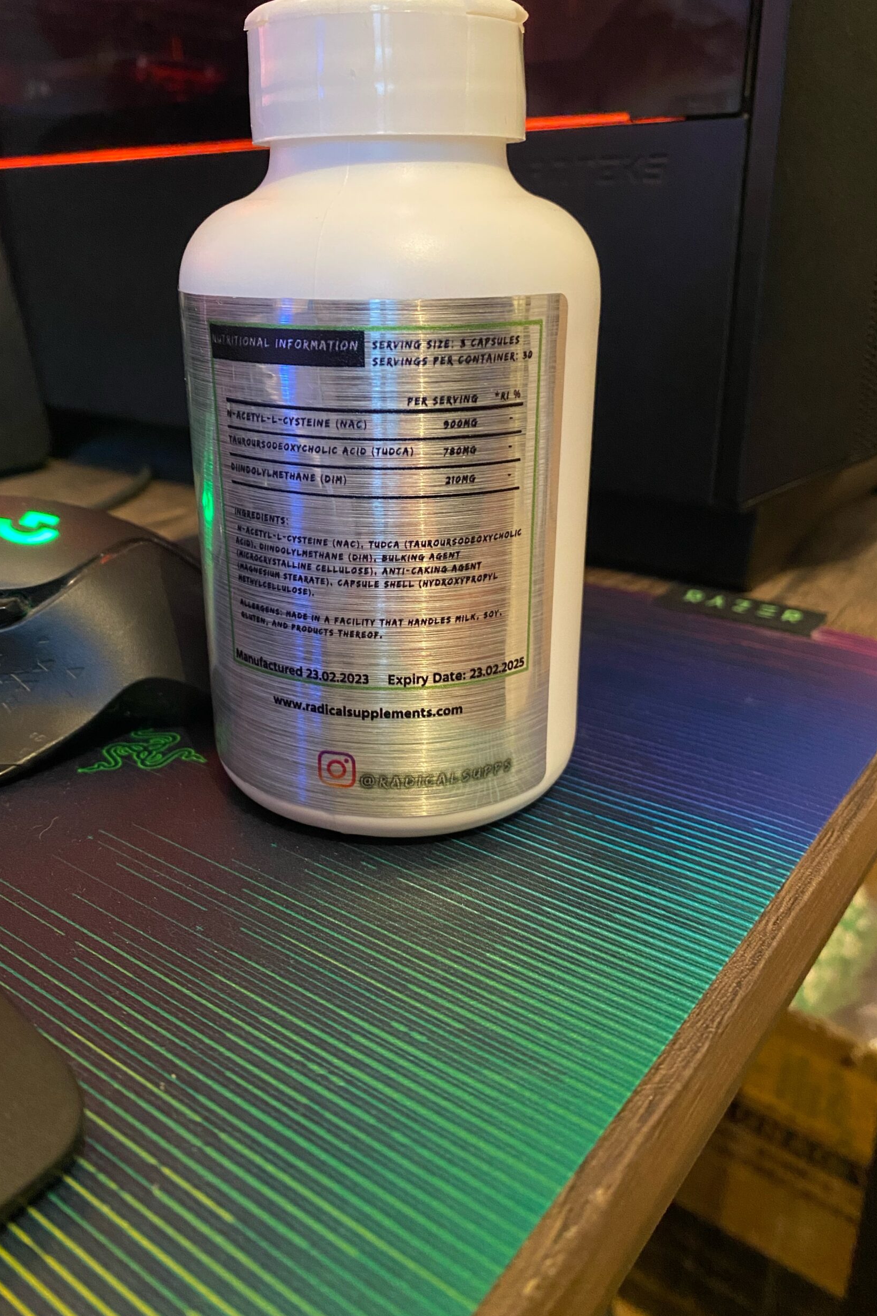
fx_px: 1023
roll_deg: -0.2
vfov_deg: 65.5
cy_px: 647
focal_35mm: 28
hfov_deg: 46.3
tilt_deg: -20.1
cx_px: 380
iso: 640
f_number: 1.8
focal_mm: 4.25
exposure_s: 1/33
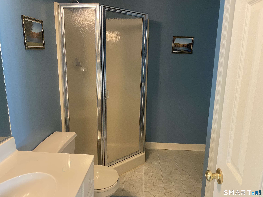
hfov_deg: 67.3
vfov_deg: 53.1
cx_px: 132
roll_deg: -1.1
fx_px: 198
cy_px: 98
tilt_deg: -13.2
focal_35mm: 26
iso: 400
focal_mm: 4.25
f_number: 1.8
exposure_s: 1/60
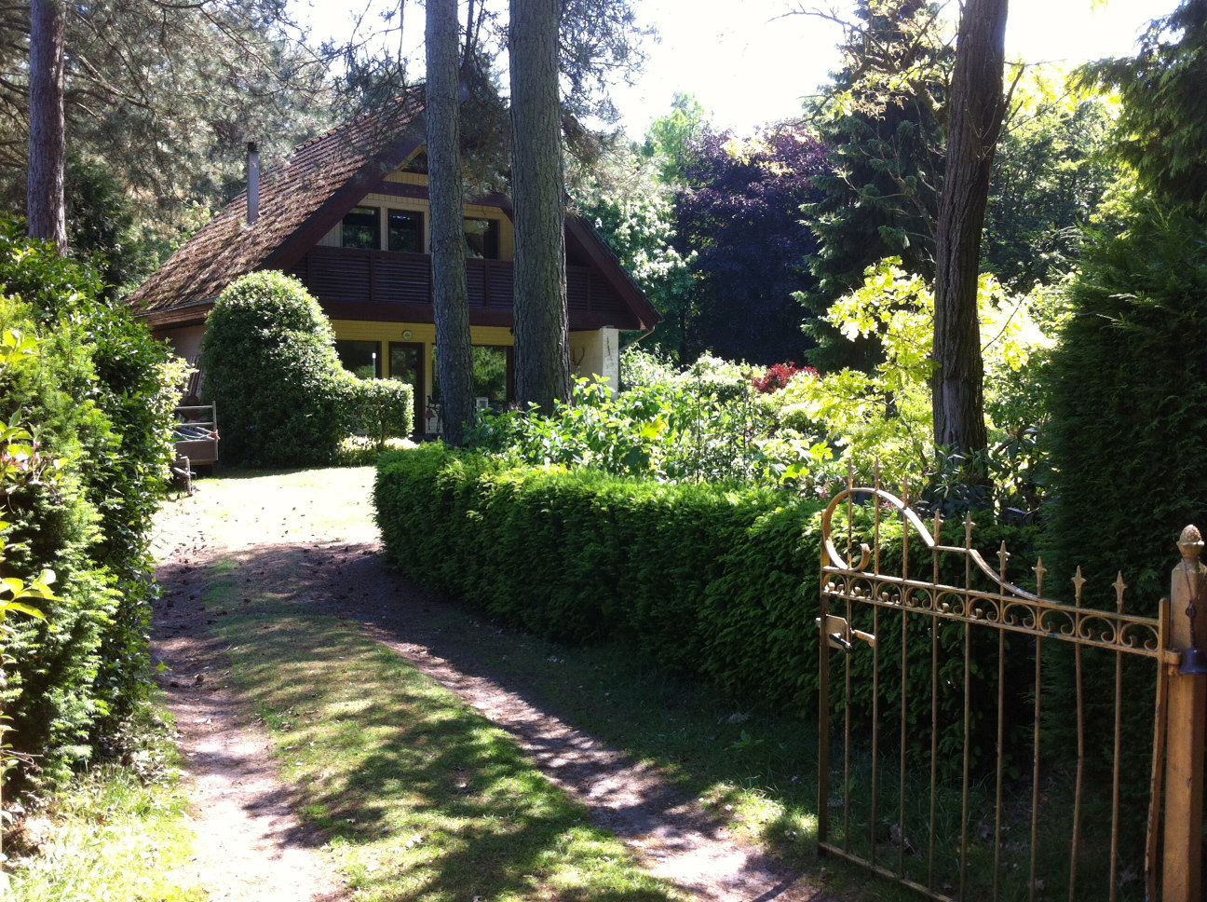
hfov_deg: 52.7
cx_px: 604
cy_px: 451
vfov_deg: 40.6
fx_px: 1219
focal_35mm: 35
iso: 80
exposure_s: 1/161
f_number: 2.8
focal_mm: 3.85
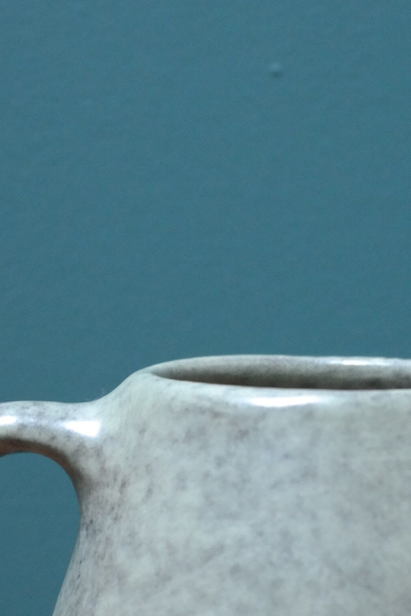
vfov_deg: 19.2
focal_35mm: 105
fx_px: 1798
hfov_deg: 13.0
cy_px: 523
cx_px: 291
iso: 800
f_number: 4
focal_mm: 26
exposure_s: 1/50
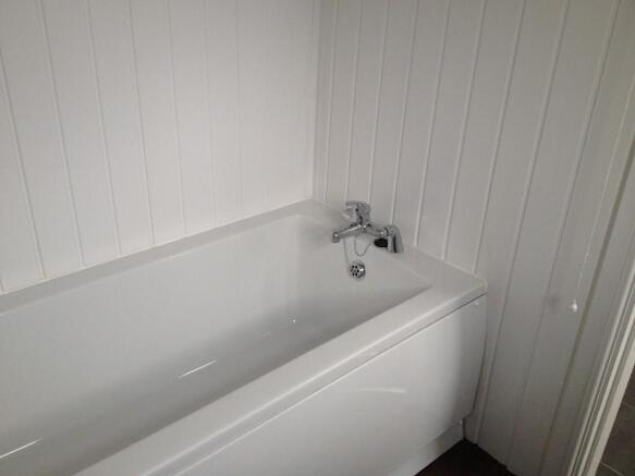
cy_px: 238
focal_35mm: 35
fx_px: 642
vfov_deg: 40.7
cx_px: 318
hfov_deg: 52.6
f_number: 2.4
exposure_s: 1/40
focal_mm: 4.28
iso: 64
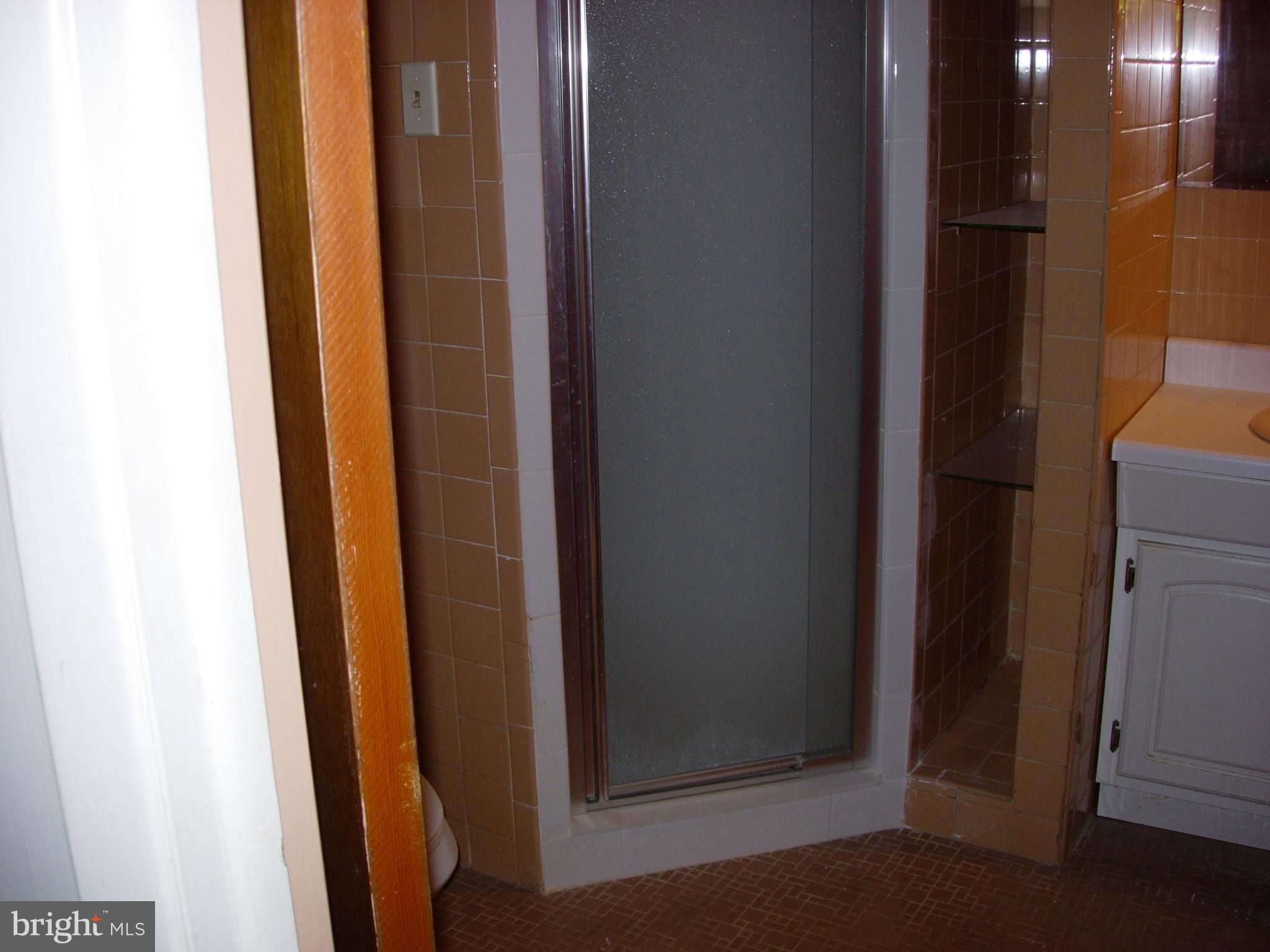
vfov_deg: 37.7
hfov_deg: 49.0
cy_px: 476
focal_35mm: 38
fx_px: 1394
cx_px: 635
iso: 79
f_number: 2.8
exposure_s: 1/64
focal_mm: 7.8
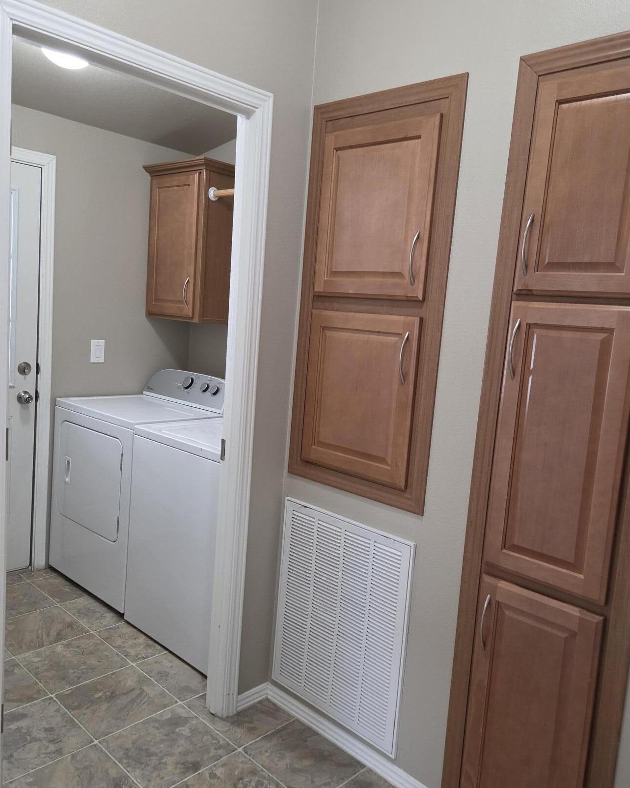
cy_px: 400
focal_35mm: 28
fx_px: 653
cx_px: 311
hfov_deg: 51.5
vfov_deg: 62.2
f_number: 1.8
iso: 640
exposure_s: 1/120
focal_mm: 5.4
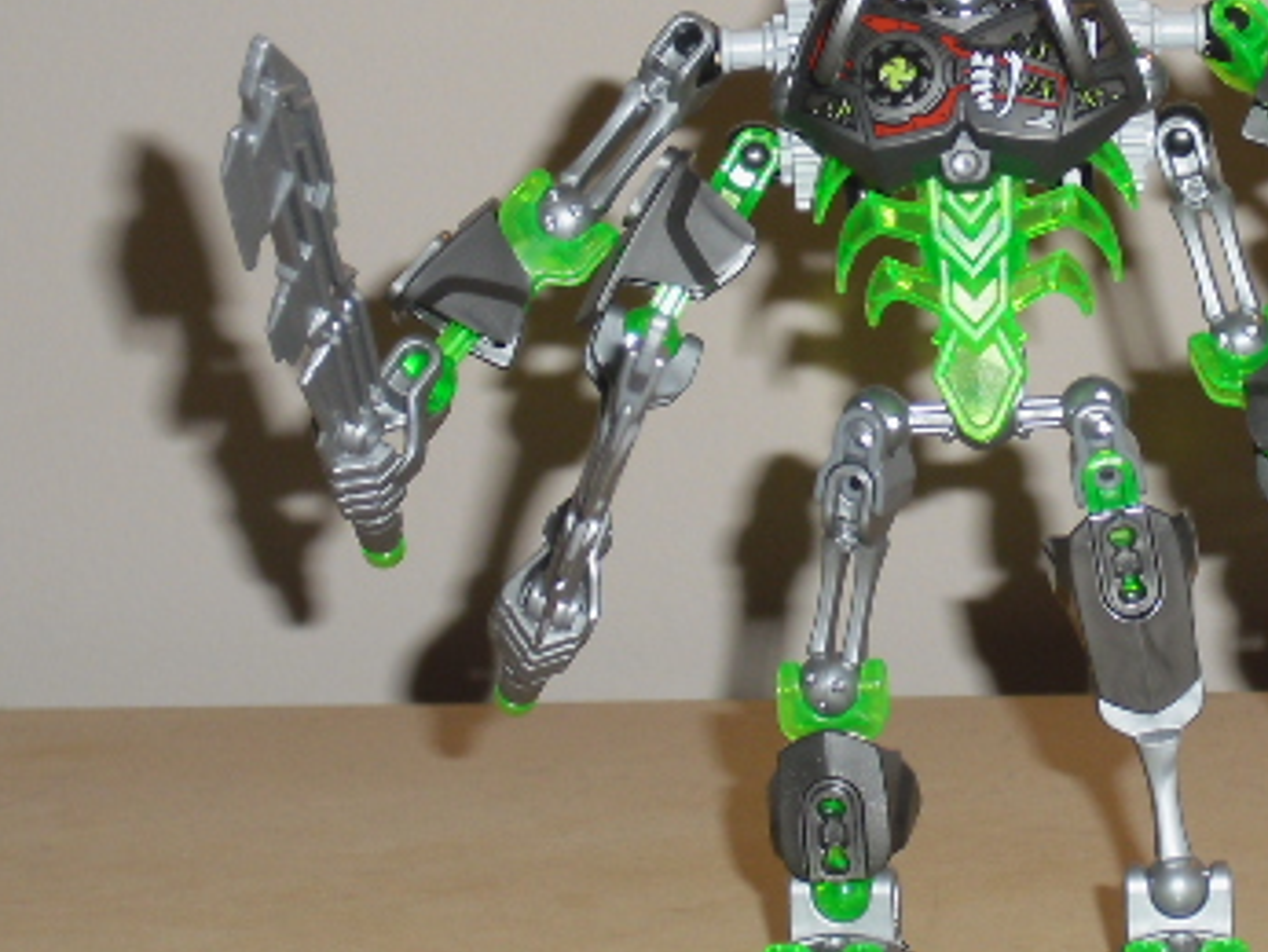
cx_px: 920
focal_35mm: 135
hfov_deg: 14.6
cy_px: 293
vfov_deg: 11.0
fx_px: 4949
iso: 200
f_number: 4.6
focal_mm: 13.1
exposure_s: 1/60
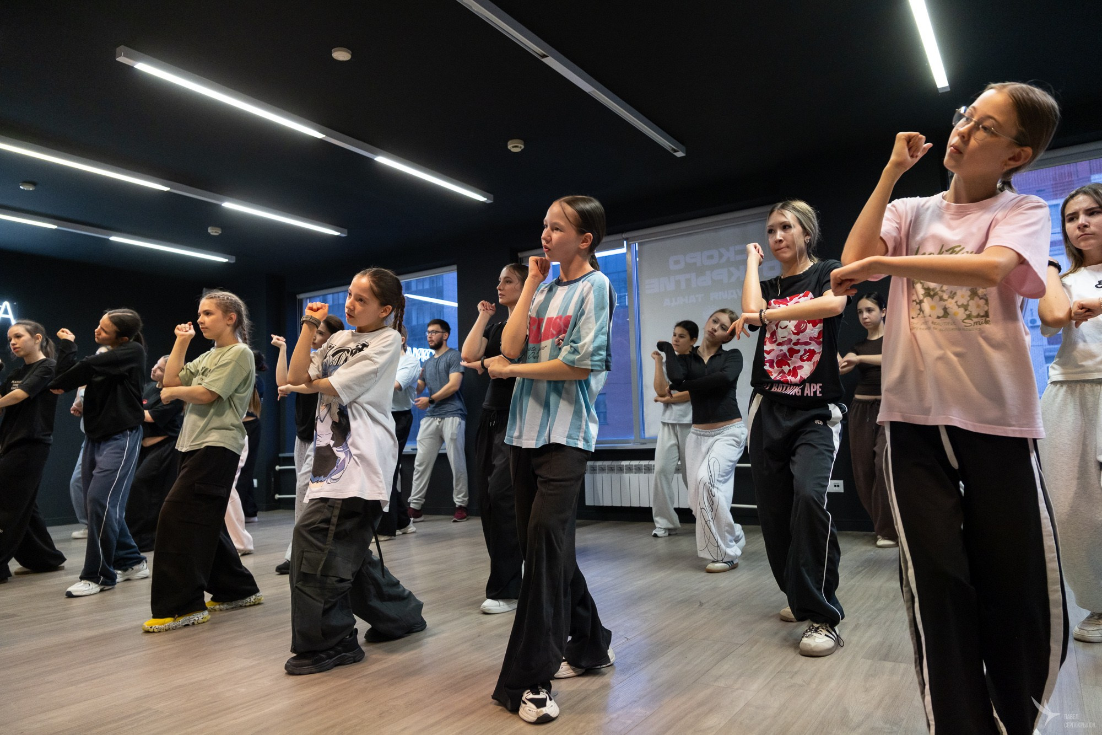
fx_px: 746
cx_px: 558
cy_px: 364
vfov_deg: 52.4
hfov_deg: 72.9
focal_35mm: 24
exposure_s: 1/200
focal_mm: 16
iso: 1600
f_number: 2.8
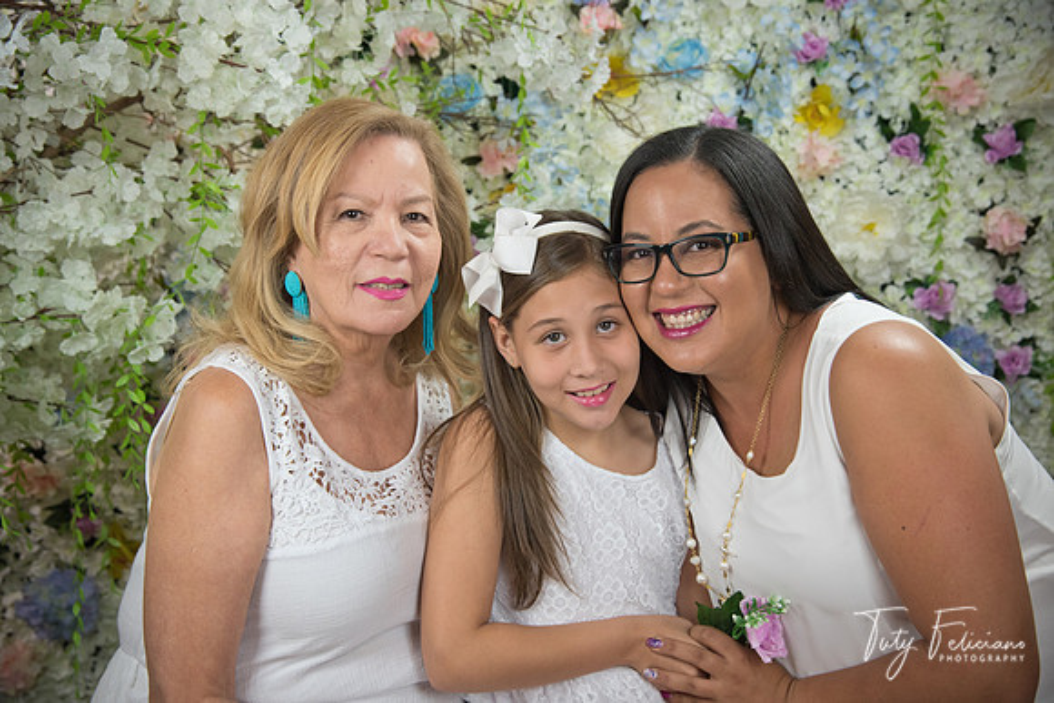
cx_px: 527
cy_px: 352
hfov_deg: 36.2
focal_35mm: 55
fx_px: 1611
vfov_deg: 24.6
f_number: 5
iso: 1250
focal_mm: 55
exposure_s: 1/125
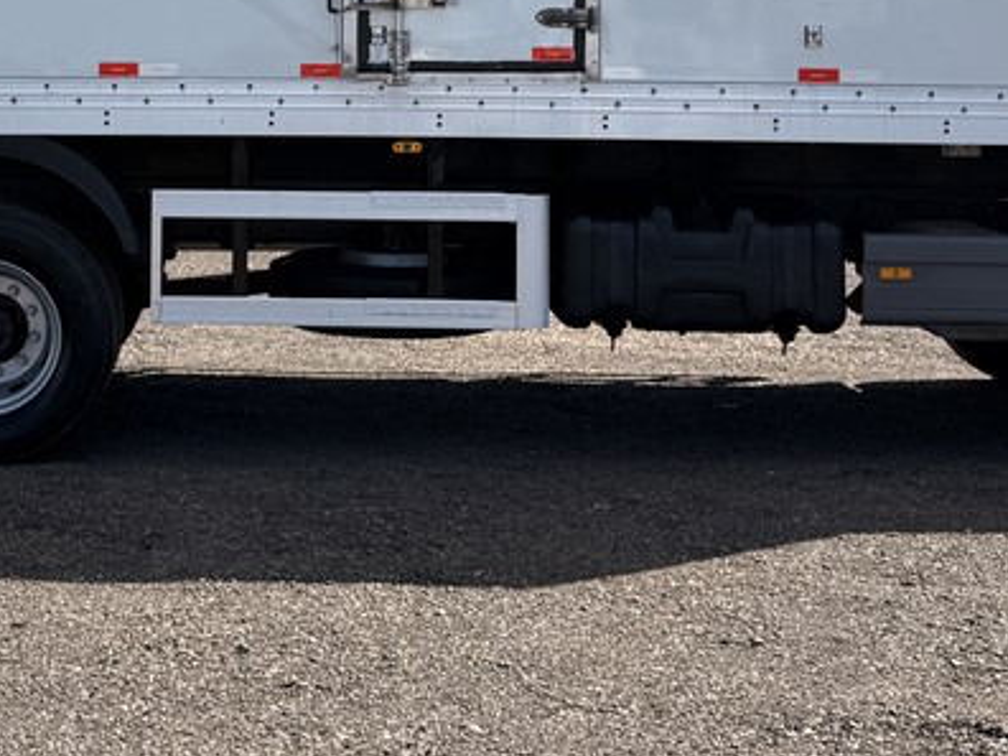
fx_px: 2009
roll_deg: +0.4
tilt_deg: +1.6
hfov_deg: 27.8
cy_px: 10
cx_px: 248
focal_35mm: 69
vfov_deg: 20.7
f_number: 1.78
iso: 80
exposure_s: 1/3584
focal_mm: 6.76
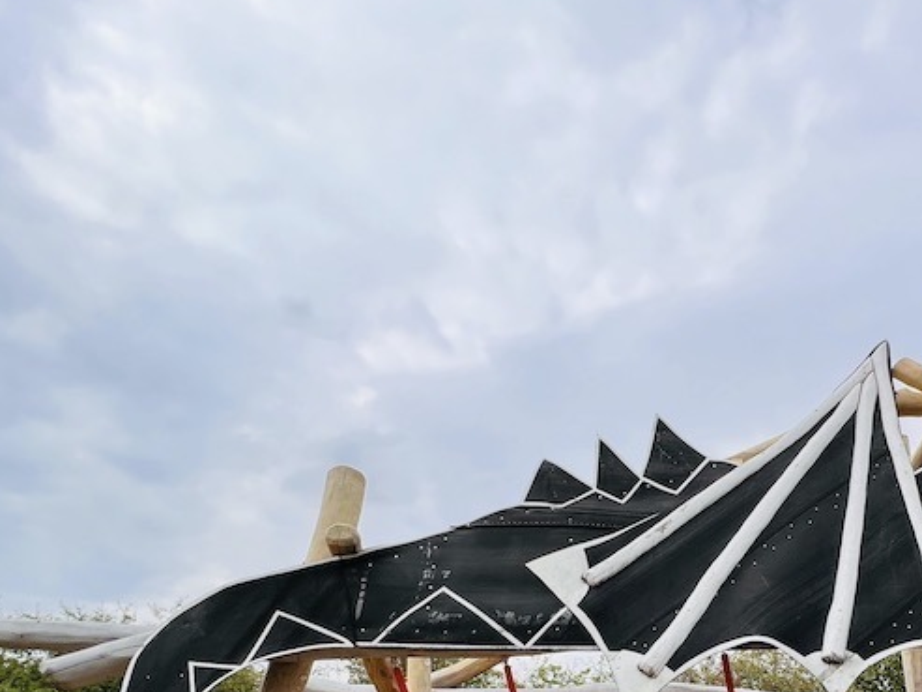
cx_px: 711
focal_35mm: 27
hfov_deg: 61.0
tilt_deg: +9.9
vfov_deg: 44.8
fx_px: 719
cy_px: 668
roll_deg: +0.7
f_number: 1.8
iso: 32
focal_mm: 1.57
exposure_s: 1/1107
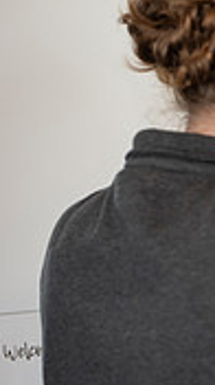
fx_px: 4241
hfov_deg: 2.9
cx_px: 616
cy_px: 87
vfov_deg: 5.2
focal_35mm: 417
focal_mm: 120
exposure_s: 1/250
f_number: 2.8
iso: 800
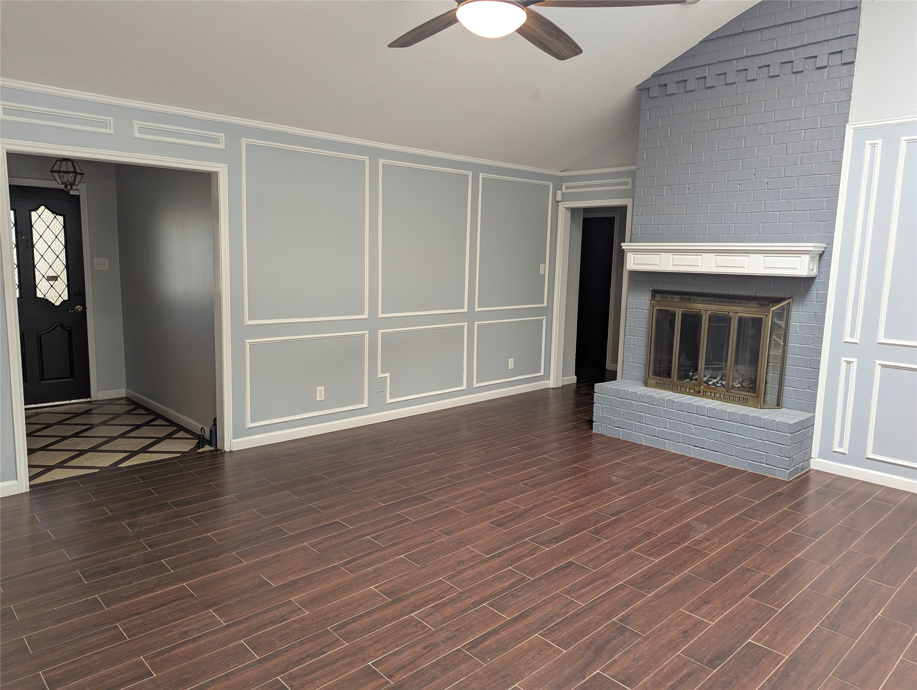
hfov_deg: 71.5
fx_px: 637
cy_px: 345
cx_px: 458
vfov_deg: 56.9
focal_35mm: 24
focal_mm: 6.81
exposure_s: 1/40
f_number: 1.85
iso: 72
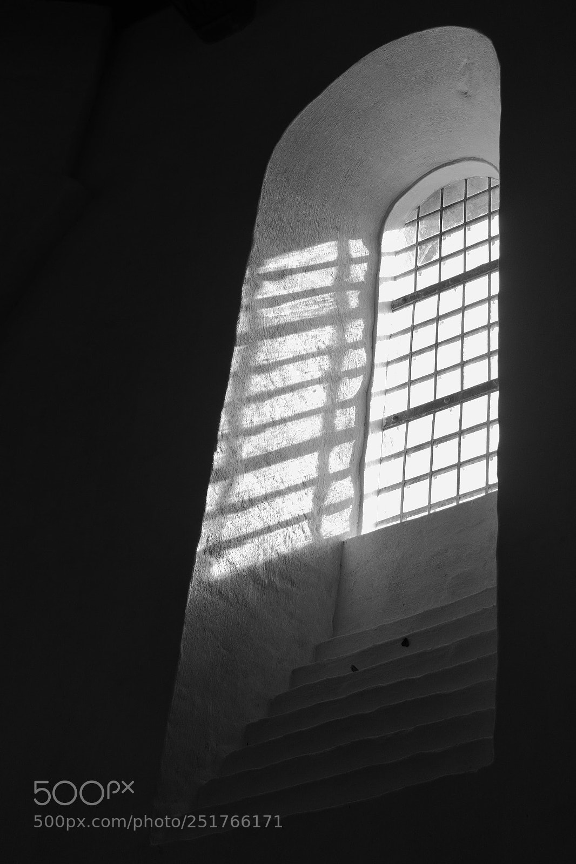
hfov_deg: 23.8
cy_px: 432
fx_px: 1368
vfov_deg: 35.1
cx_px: 288
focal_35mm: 57
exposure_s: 1/320
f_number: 4
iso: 125
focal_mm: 21.01
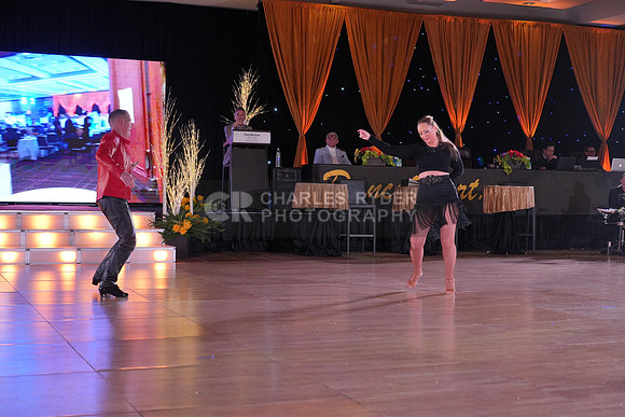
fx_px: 972
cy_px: 208
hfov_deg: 35.6
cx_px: 312
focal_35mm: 56
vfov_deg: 24.2
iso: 2000
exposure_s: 1/400
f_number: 4.5
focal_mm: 56
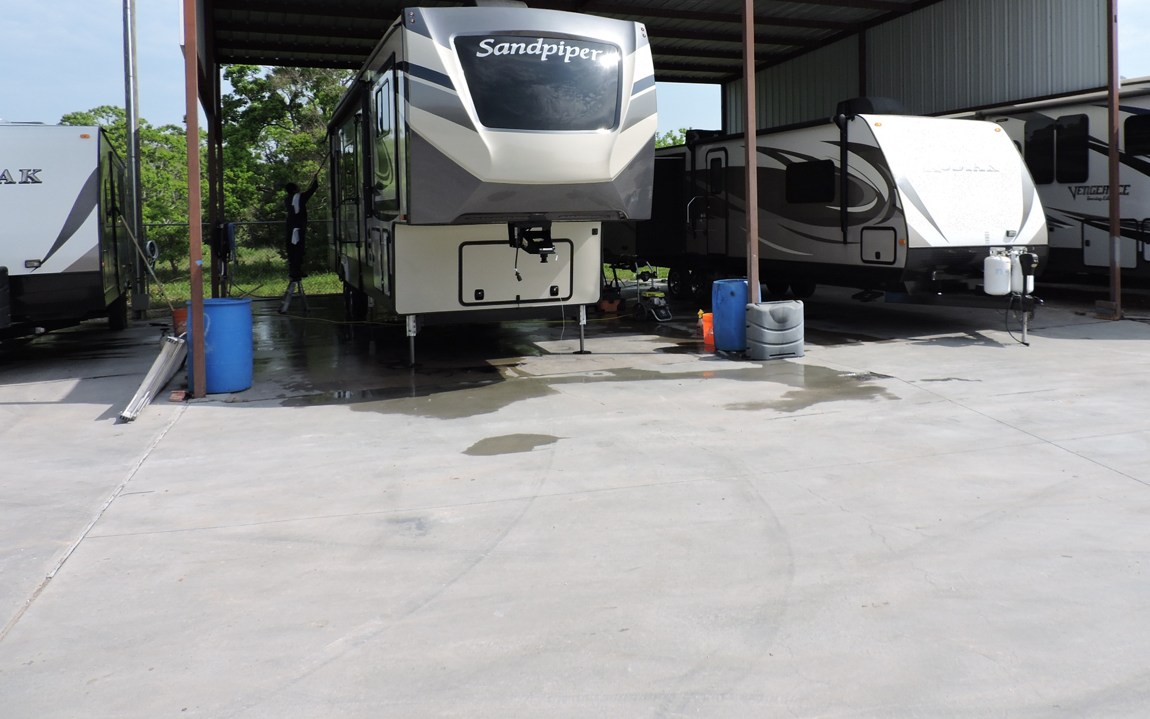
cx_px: 653
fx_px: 909
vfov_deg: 42.5
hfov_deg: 64.4
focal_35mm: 29
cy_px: 233
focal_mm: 4.3
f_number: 3
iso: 100
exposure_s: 1/1000
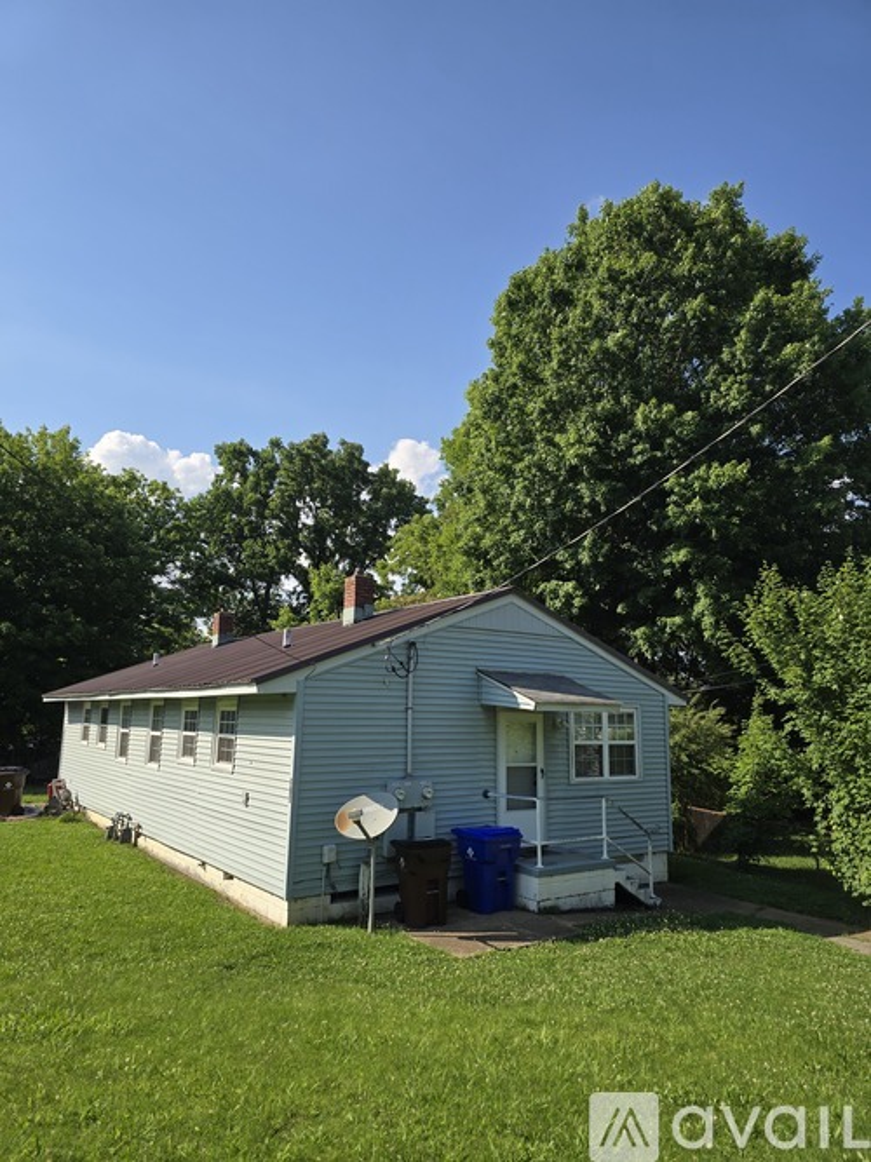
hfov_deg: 58.9
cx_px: 436
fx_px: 772
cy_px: 581
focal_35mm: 23
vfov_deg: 73.9
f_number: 1.7
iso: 12
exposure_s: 1/696
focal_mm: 6.3
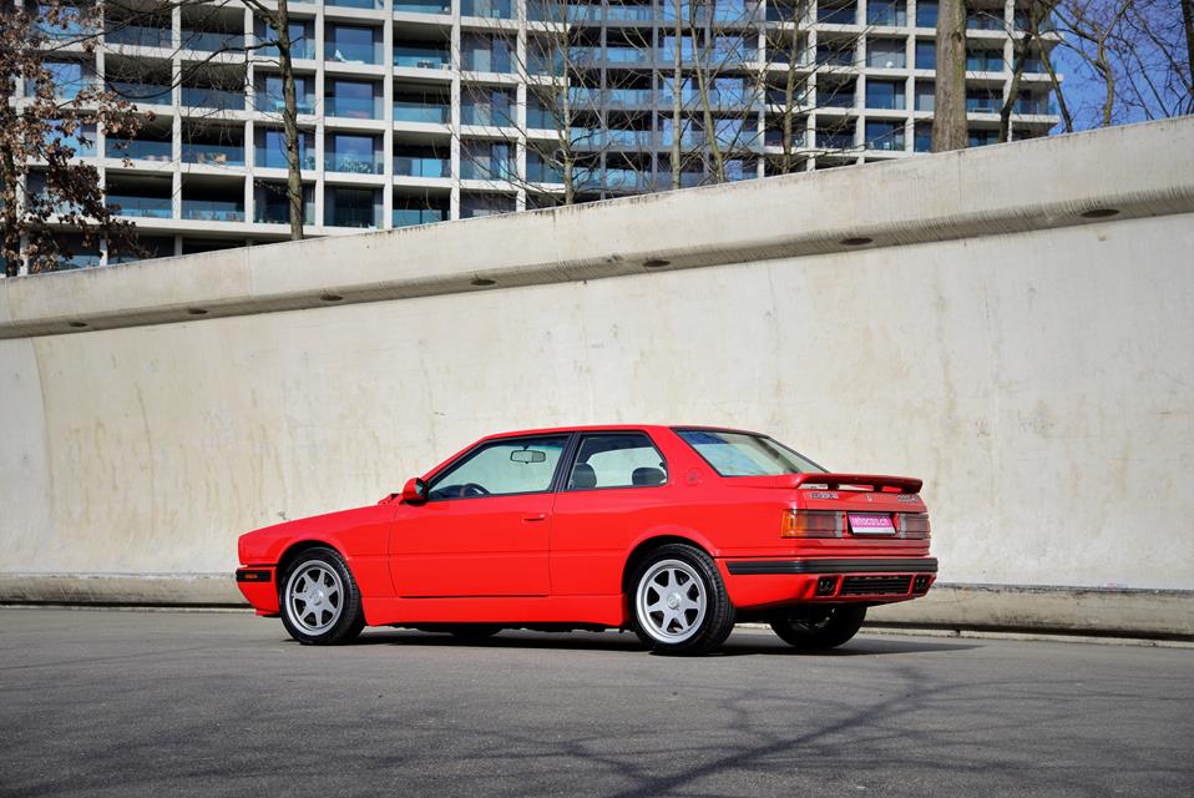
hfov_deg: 28.8
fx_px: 2323
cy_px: 399
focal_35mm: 70
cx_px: 597
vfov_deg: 19.5
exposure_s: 1/200
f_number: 8
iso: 100
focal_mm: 70
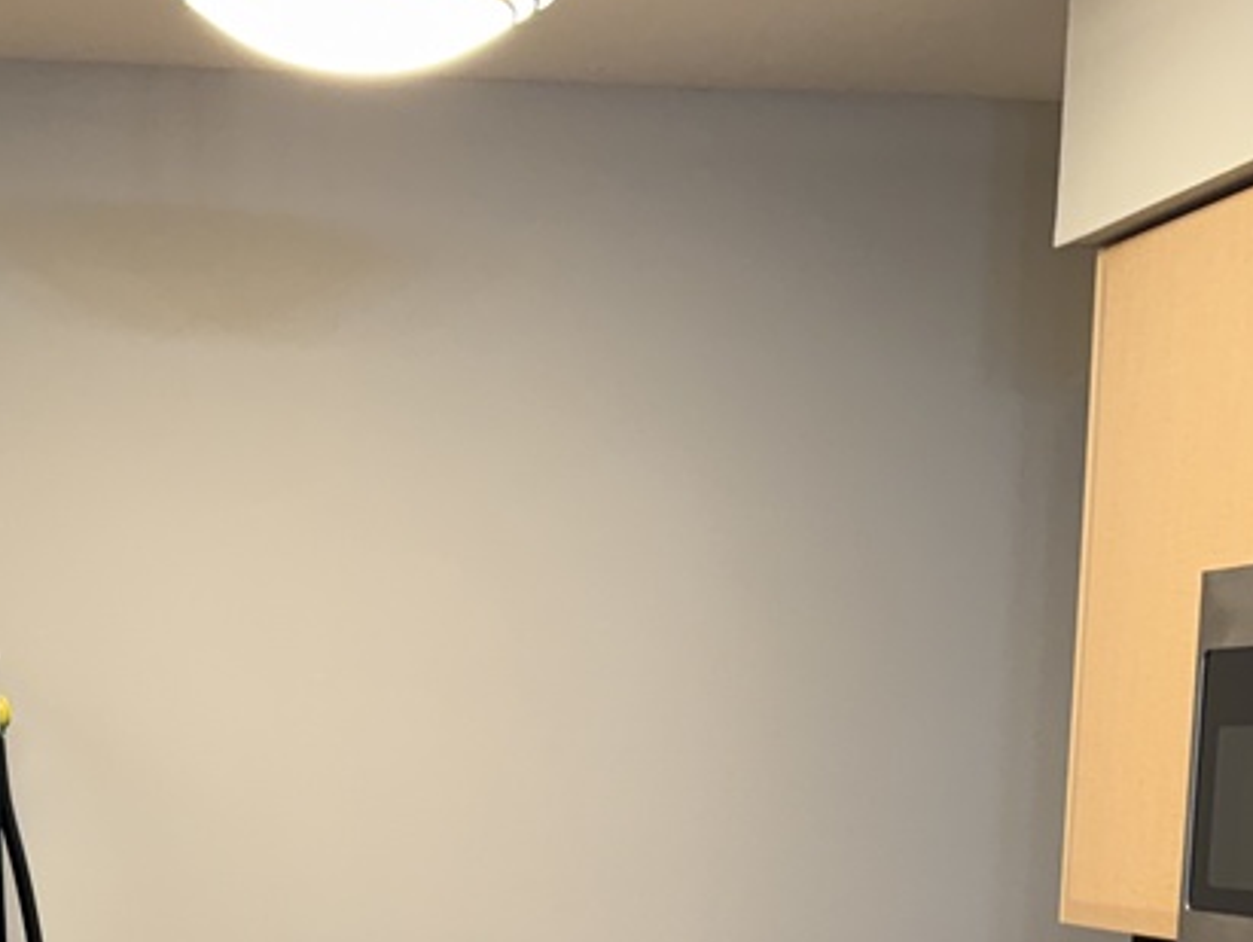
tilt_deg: -14.1
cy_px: 1564
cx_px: 439
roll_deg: -0.3
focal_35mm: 84
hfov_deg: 23.2
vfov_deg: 15.6
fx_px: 3043
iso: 160
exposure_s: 1/120
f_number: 1.78
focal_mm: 6.76
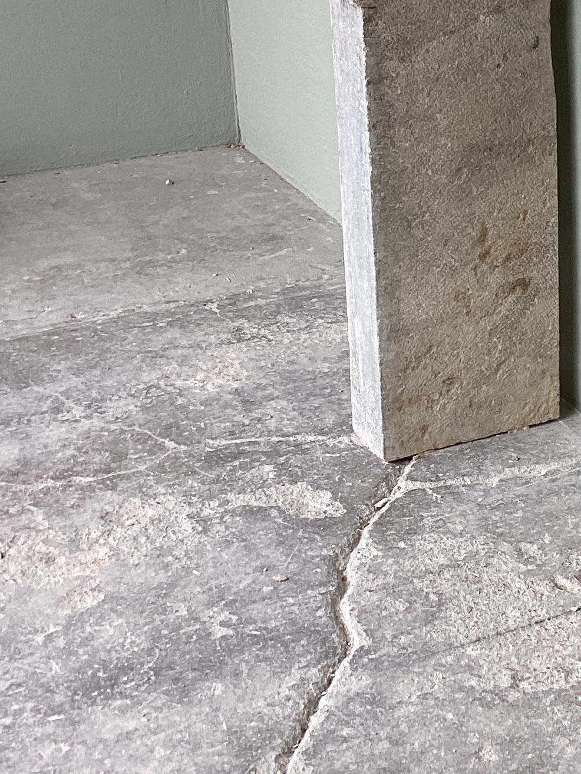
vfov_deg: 25.1
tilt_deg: -19.6
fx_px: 1723
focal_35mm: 77
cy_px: 213
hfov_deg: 18.4
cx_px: 655
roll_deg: +0.7
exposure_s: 1/181
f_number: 2.4
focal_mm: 3.3
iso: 25
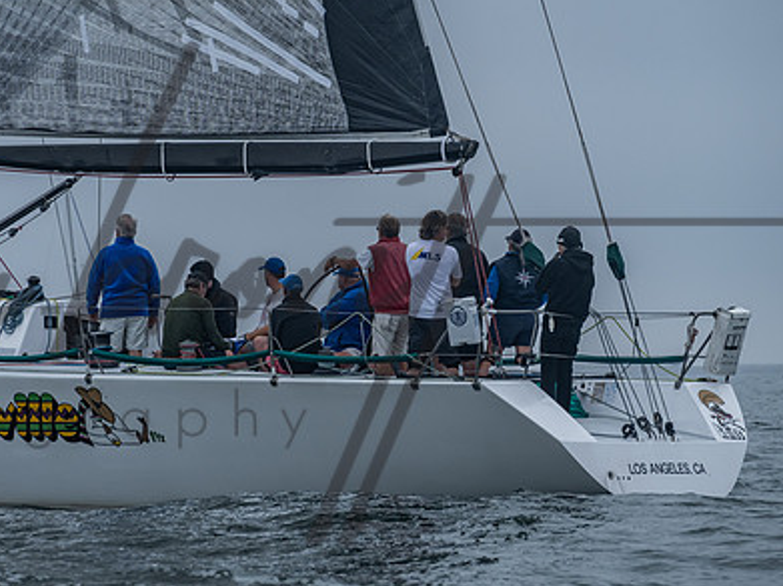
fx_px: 7801
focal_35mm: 345
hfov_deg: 5.7
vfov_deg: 4.3
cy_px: 201
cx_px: 320
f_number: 6.3
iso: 320
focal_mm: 200
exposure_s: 1/1600
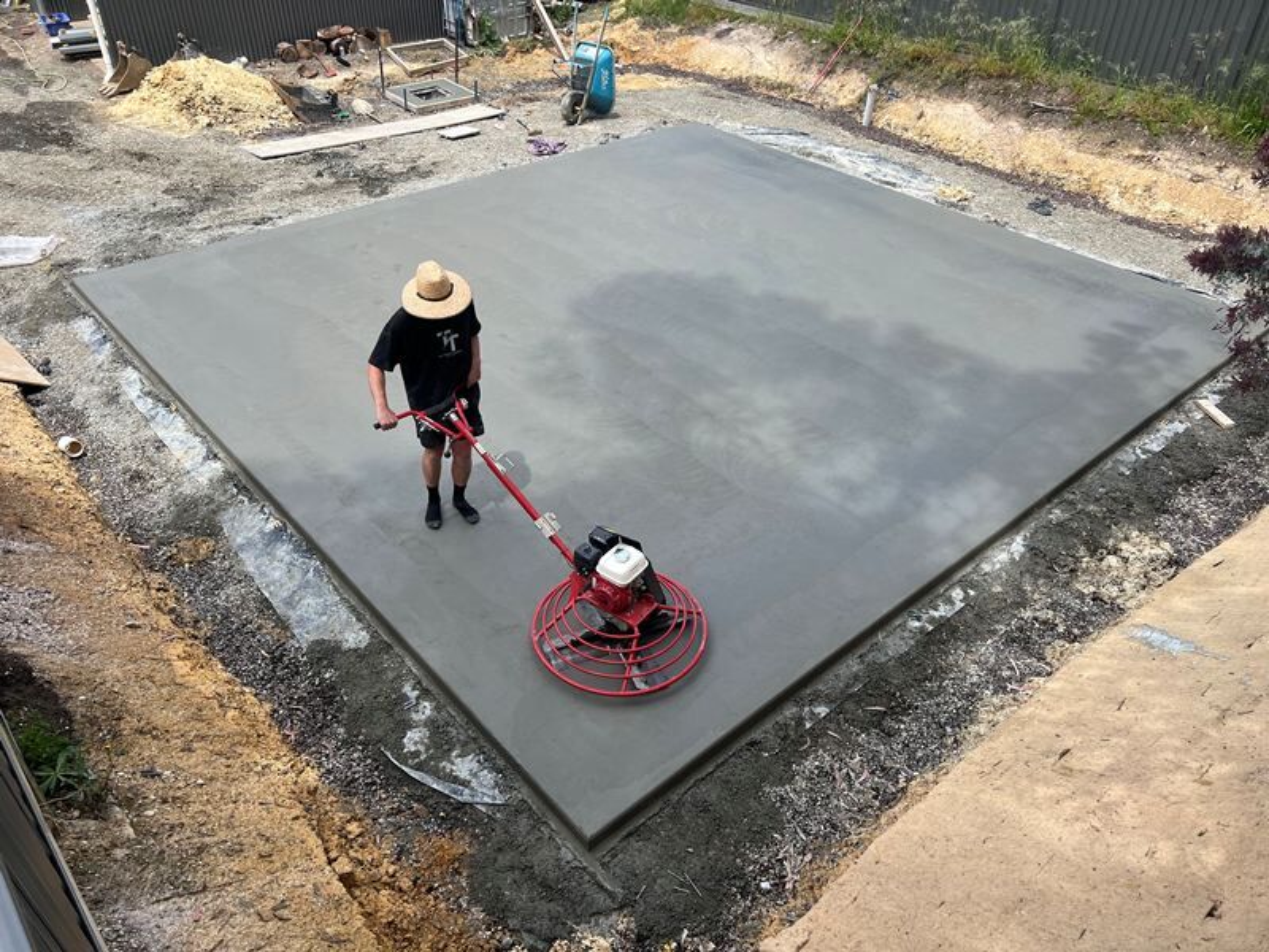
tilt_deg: -37.4
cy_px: 476
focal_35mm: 26
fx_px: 953
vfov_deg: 53.1
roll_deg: -1.0
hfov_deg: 67.3
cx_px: 634
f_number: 1.5
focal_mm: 5.7
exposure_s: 1/1901
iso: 50
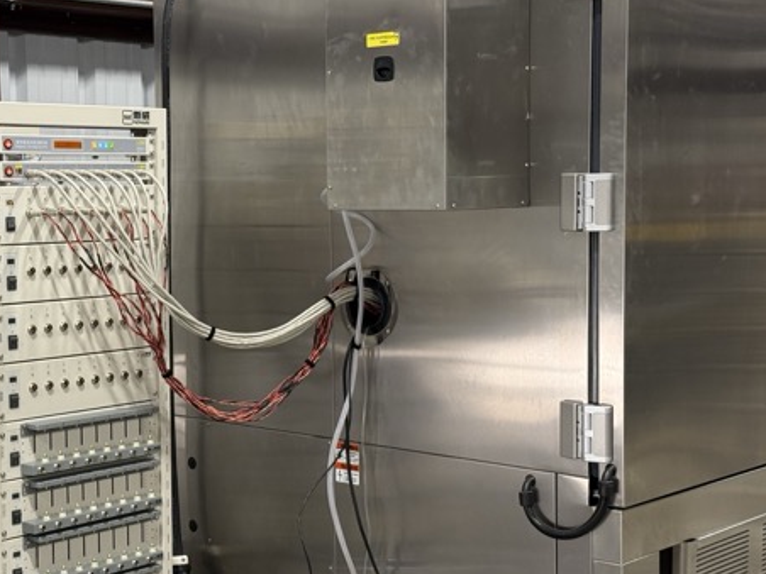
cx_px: 253
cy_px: 308
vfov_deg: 21.6
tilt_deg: -4.8
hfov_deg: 28.4
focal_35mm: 68
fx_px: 1505
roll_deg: +1.4
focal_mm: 6.76
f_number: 1.78
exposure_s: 1/60
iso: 160
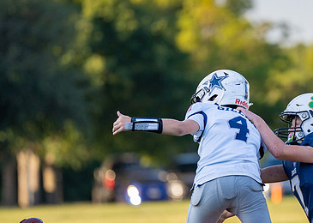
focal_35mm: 435
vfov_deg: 3.3
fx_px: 3863
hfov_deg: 4.6
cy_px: 123
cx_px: 233
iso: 400
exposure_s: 1/2500
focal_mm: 200
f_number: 2.8
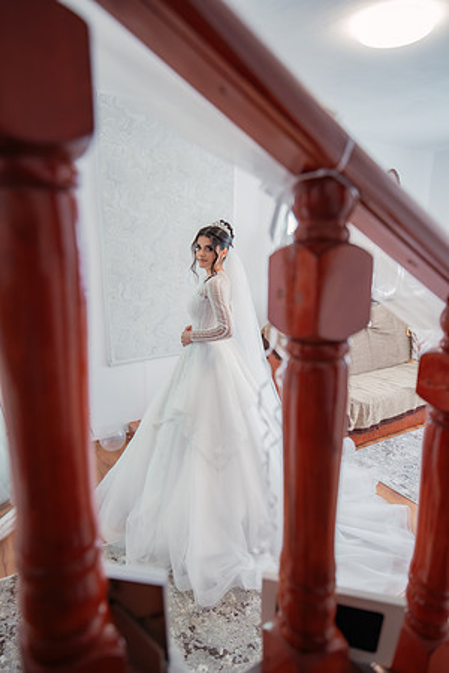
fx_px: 412
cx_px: 224
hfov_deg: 57.2
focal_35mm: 22
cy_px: 336
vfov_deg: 78.6
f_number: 2.8
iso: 1600
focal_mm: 22
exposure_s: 1/250
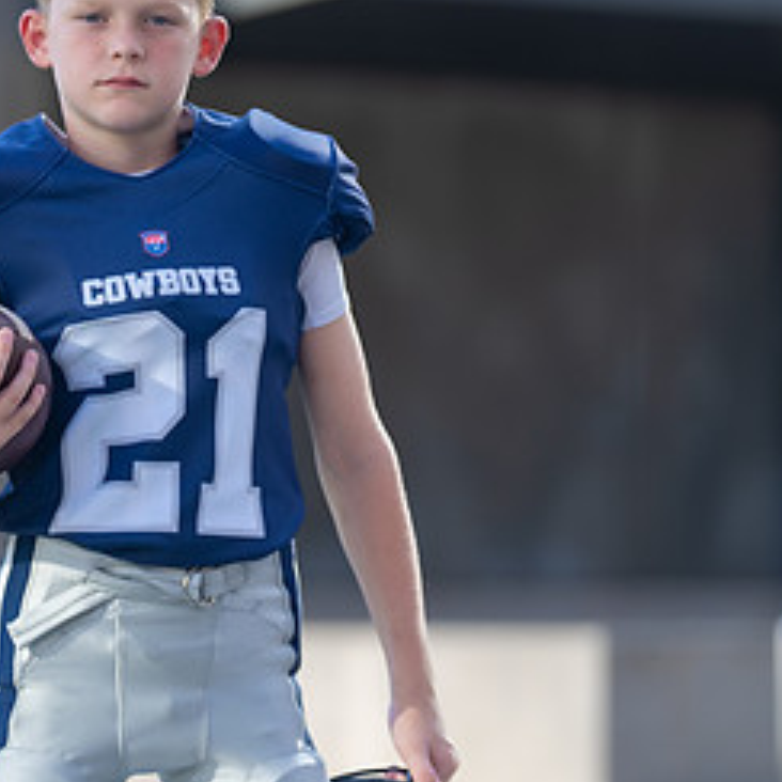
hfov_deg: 5.6
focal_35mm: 310
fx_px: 7923
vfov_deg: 5.6
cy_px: 306
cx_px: 145
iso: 100
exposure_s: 1/500
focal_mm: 151
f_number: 2.8
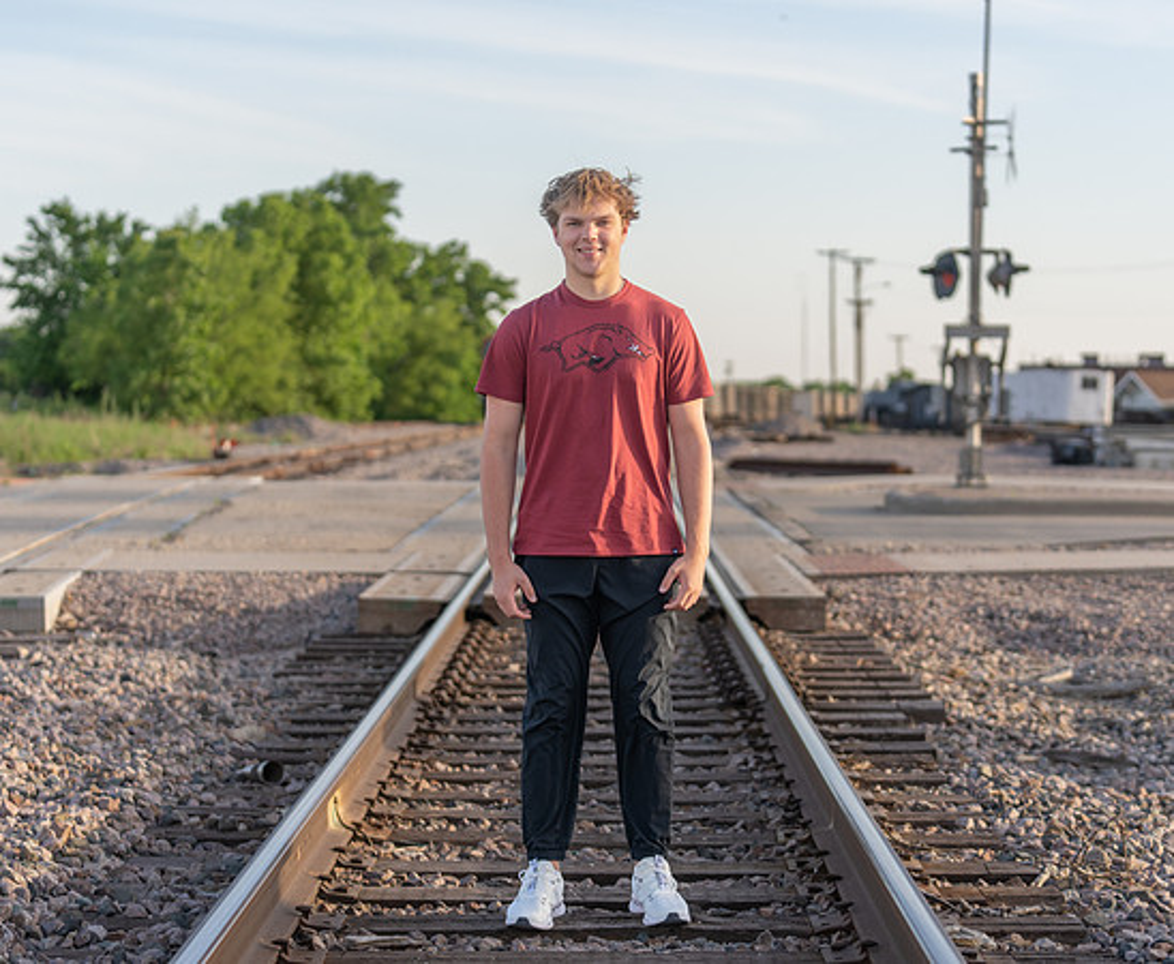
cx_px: 618
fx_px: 3024
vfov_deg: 18.1
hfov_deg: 22.0
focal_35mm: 86
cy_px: 507
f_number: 2.8
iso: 50
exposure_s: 1/250
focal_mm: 71
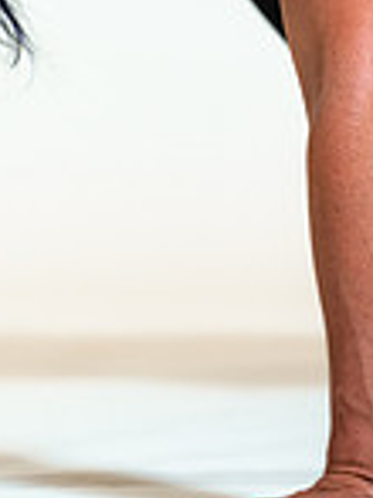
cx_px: 109
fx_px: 3611
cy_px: -163
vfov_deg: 7.8
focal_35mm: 251
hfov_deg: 5.9
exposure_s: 1/160
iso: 320
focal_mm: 85
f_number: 4
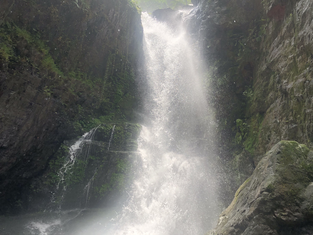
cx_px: 156
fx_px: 253
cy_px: 118
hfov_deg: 63.4
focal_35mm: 28
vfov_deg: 49.7
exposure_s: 1/521
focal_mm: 3.99
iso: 20
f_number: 1.8
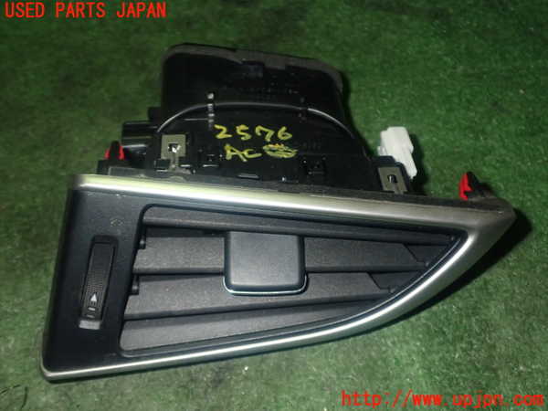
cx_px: 274
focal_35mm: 36
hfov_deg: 51.4
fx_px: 570
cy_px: 206
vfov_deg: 39.7
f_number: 7.1
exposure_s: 1/40
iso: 500
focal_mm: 6.37
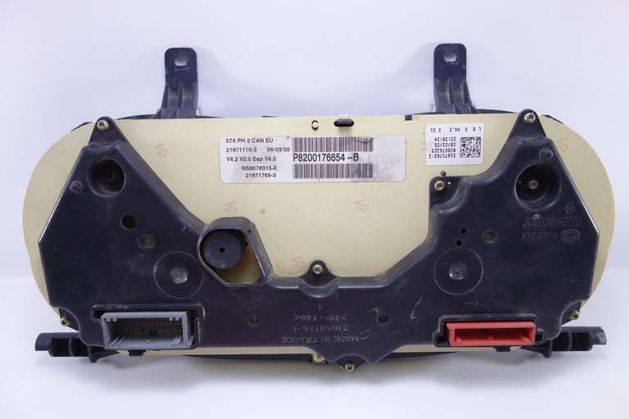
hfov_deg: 65.5
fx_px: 489
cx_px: 314
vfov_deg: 46.4
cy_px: 210
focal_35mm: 28
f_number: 2
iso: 125
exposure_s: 1/100
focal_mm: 10.4
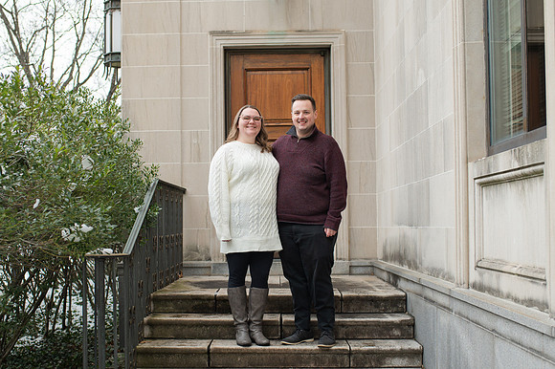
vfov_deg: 28.5
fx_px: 726
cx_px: 251
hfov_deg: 41.8
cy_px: 220
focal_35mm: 47
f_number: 3.2
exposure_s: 1/400
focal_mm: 35
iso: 180
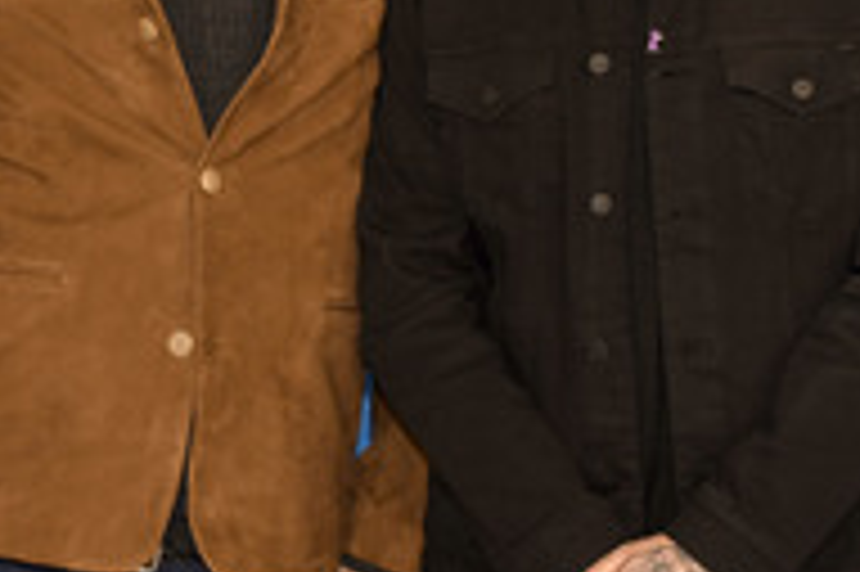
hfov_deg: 12.5
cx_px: 398
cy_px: 77
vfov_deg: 8.3
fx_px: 3938
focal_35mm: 165
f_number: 3.5
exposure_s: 1/320
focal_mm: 70
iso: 800
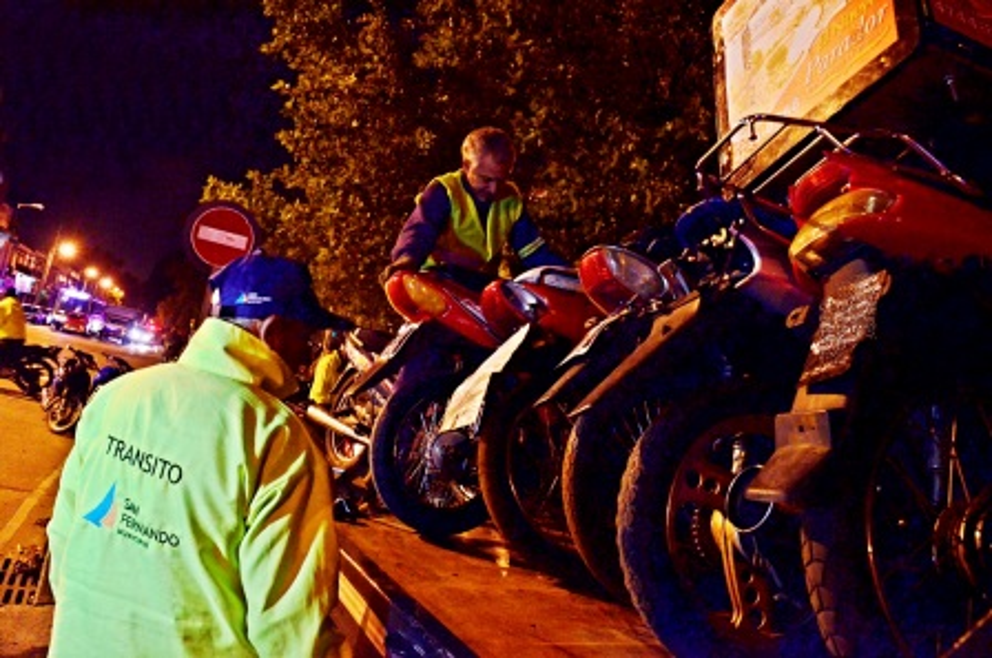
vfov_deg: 47.8
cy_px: 329
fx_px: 743
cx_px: 496
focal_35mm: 27
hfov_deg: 67.5
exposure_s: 1/30
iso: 2000
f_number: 4.5
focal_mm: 18
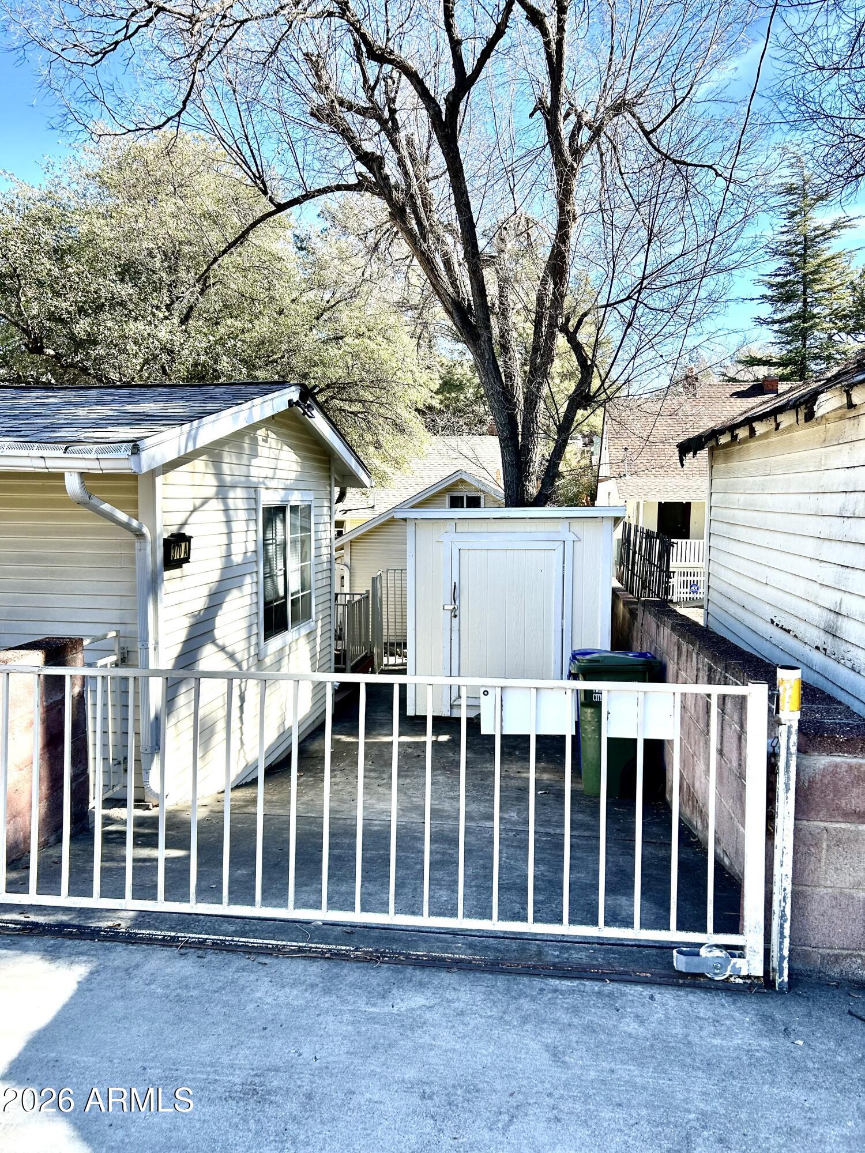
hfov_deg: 53.1
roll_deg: -0.5
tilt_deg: -3.4
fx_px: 866
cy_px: 576
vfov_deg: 67.3
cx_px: 432
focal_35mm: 26
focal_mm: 5.7
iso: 50
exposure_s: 1/1147
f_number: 1.5
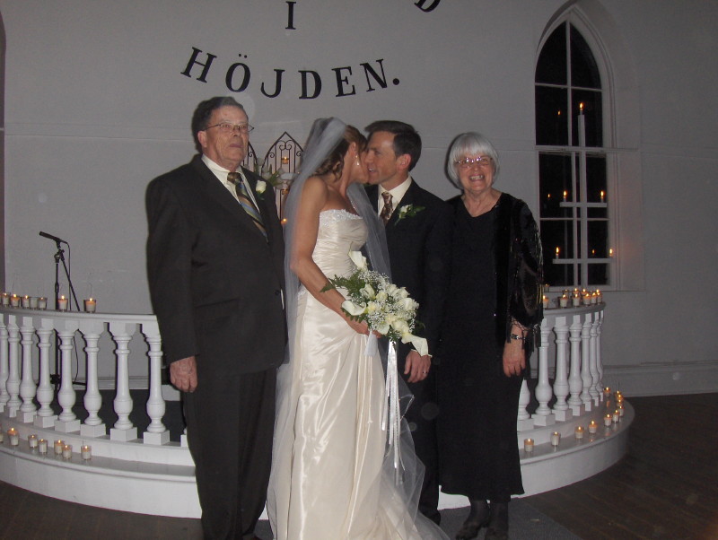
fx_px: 851
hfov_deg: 45.7
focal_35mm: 41
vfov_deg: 35.2
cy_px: 270
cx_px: 359
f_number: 3.5
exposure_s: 1/60
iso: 100
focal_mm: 6.5
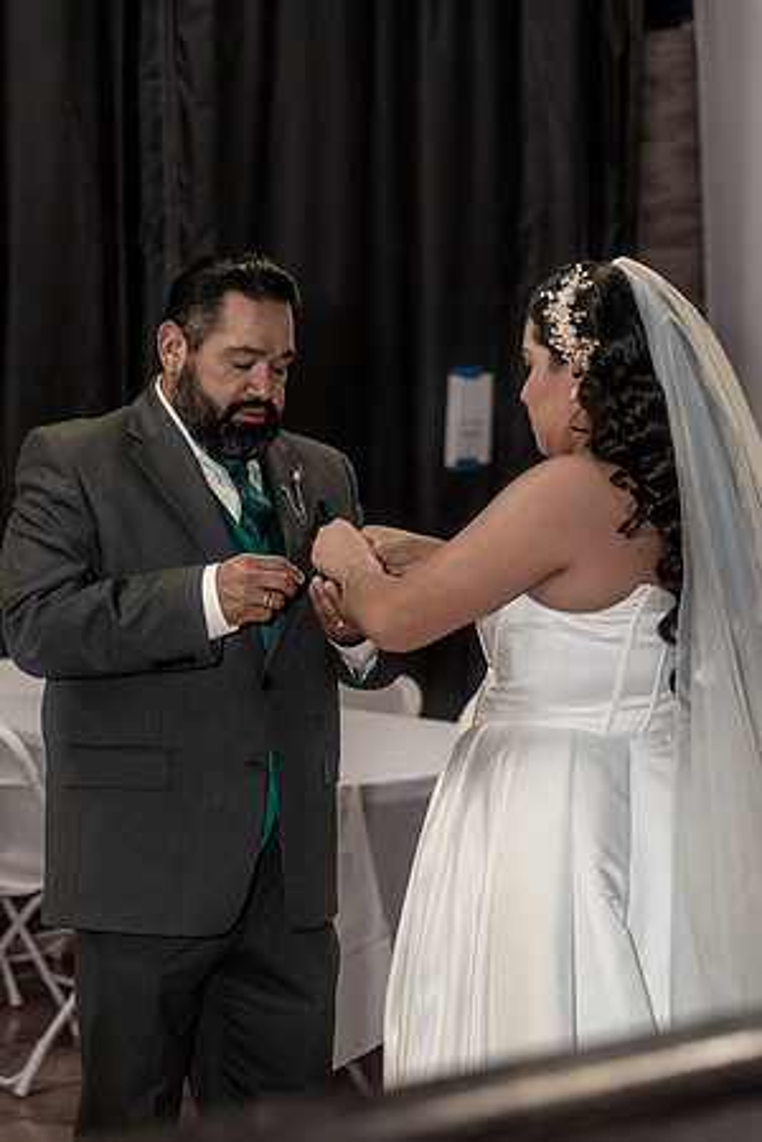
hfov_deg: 16.5
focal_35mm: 83
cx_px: 381
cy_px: 571
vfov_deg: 24.5
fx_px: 2635
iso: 2000
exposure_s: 1/250
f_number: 4
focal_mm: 83
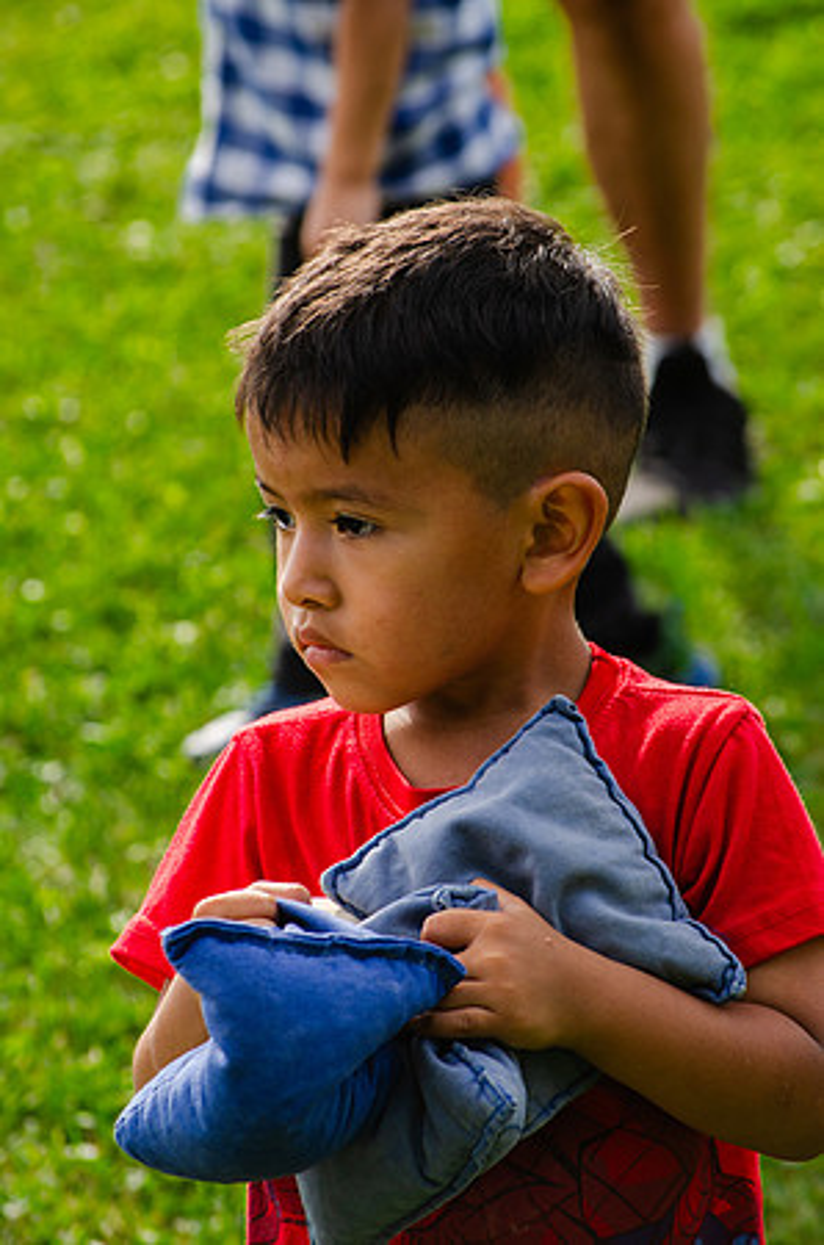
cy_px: 622
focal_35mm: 188
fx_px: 6467
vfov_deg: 11.0
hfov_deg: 7.3
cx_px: 412
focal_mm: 125
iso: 200
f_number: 8
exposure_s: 1/200
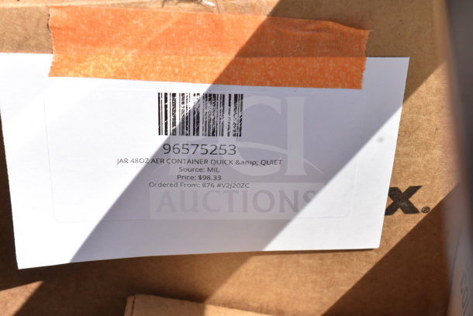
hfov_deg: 29.2
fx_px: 907
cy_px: 158
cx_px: 236
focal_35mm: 69
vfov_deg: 19.7
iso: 200
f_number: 9
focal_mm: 46
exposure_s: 1/320
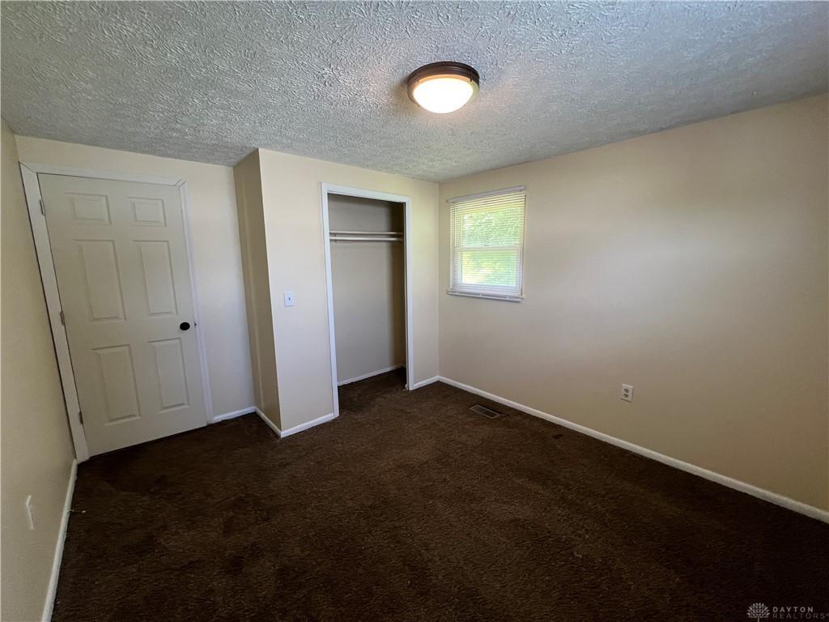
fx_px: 311
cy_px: 311
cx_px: 414
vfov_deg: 89.9
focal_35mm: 13
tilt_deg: -10.7
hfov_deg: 106.2
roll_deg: +1.2
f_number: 1.8
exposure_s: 1/120
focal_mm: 1.57
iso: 200
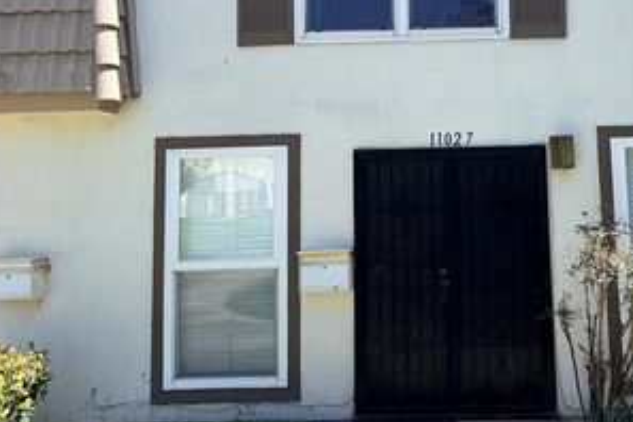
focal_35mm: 42
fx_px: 738
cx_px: 448
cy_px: 106
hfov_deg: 45.3
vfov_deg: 31.3
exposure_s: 1/1585
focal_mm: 6.76
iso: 80
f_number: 1.78
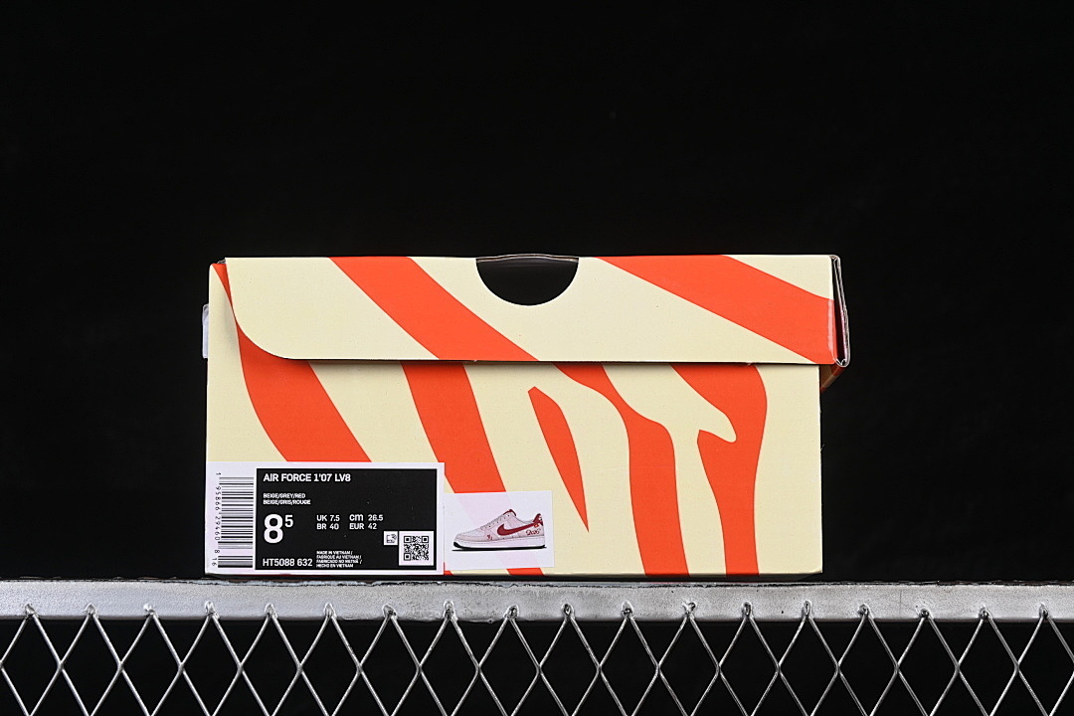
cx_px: 537
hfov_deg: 27.0
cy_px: 358
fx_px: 2237
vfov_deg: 18.2
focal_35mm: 75
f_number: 8
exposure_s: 1/80
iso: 160
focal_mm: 50
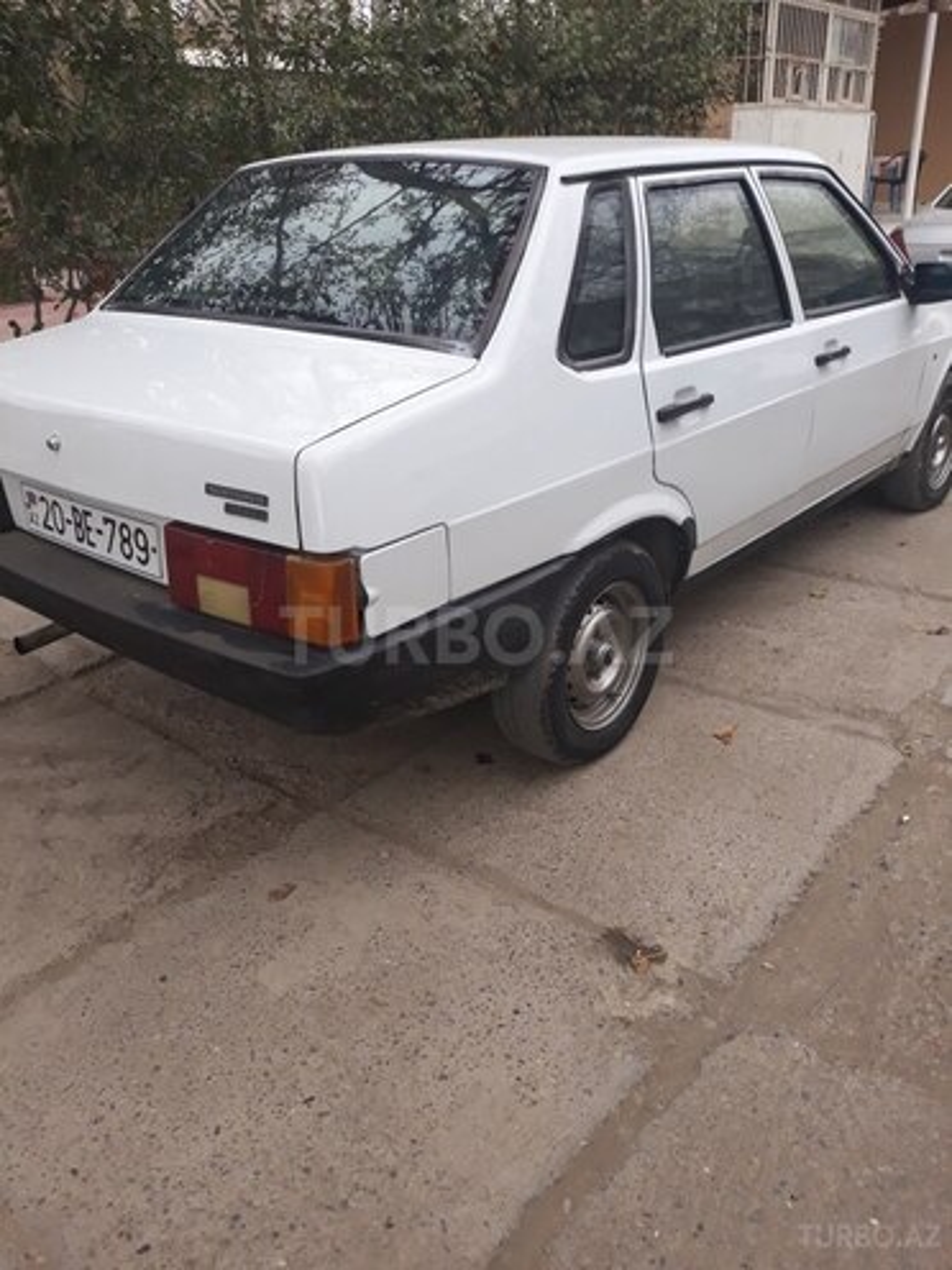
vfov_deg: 65.3
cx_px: 476
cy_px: 635
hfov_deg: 51.4
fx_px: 990
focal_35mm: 27
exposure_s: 1/191
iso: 40
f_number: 1.7
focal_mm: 3.71
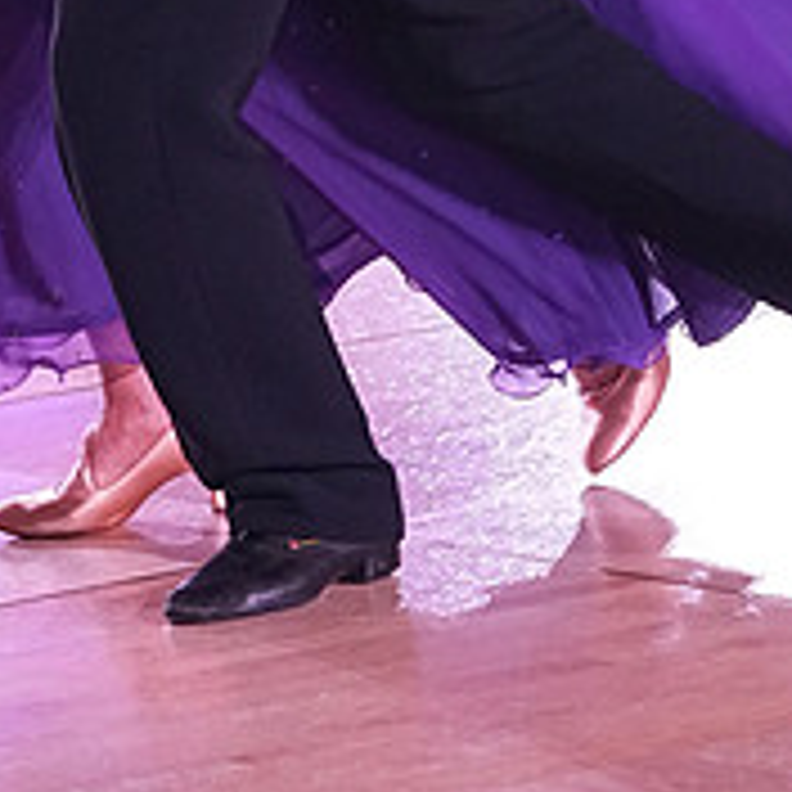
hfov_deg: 6.0
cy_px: -446
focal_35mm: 289
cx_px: -70
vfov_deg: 6.0
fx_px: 7481
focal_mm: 69
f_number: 6.3
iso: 3200
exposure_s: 1/250
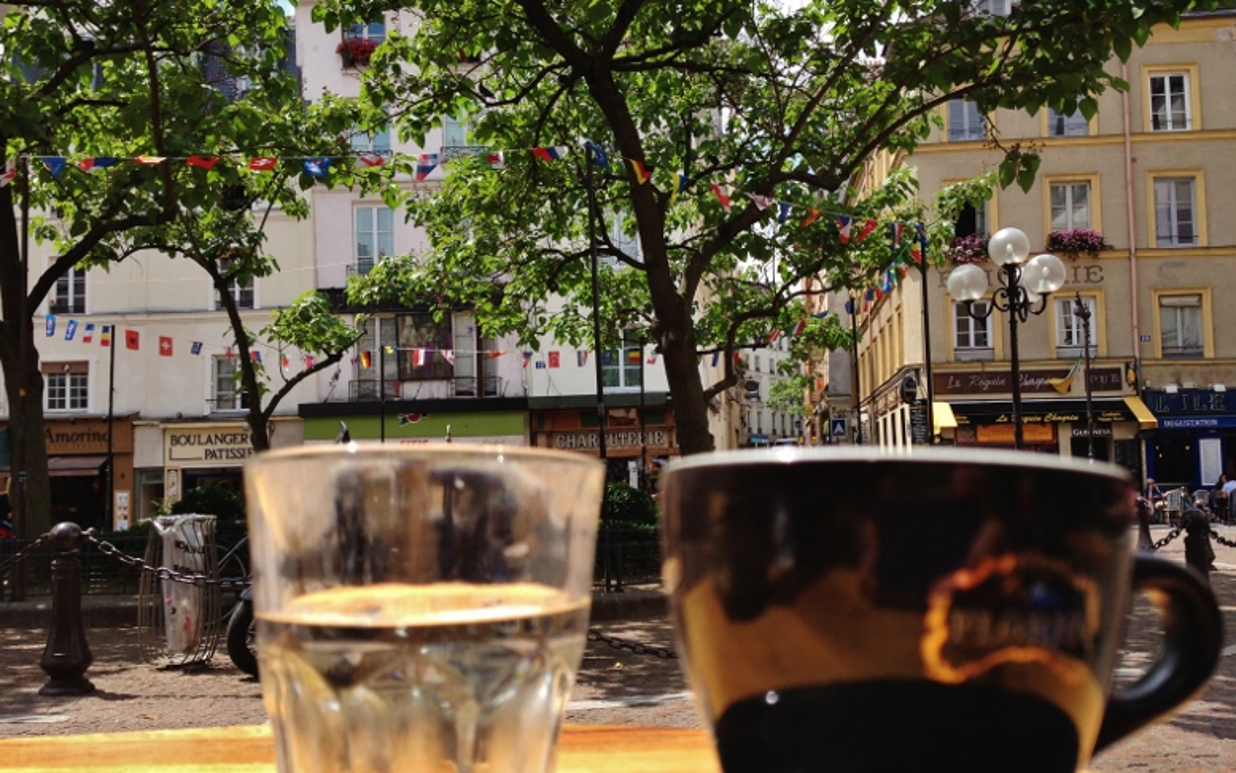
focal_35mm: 36
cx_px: 606
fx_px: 1213
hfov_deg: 54.0
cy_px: 406
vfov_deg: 35.3
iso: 50
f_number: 2.4
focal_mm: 4.13
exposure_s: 1/968
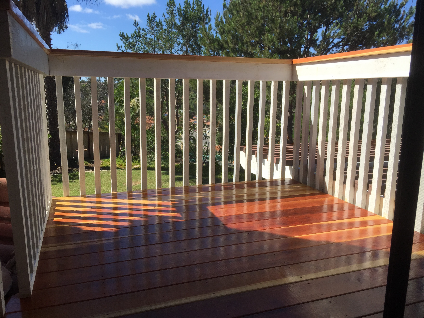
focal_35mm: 29
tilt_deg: -11.3
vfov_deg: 48.2
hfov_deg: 61.7
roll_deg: -0.9
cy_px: 159
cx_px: 212
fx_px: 355
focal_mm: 4.15
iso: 32
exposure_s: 1/1647
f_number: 2.2
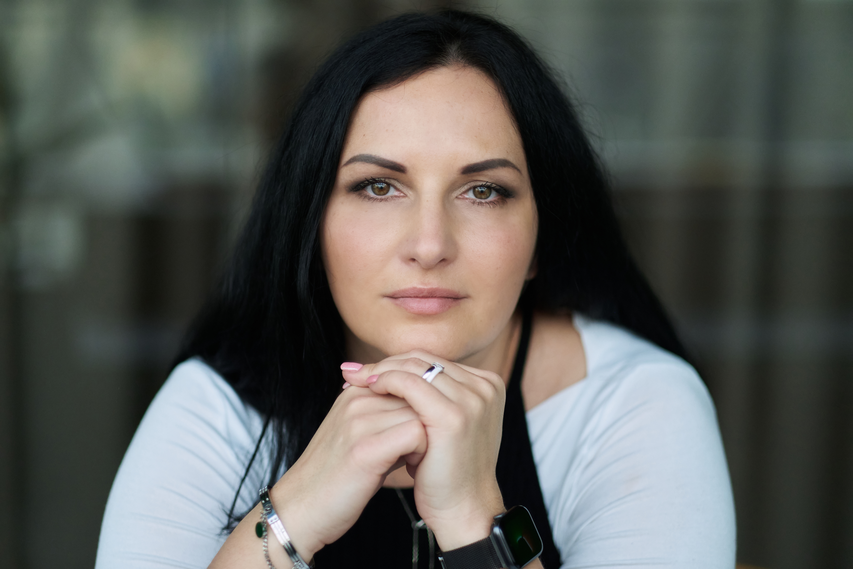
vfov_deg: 16.3
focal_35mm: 84
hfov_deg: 24.2
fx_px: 1990
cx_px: 426
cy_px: 284
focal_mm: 56
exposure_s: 1/2000
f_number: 1.2
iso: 1000
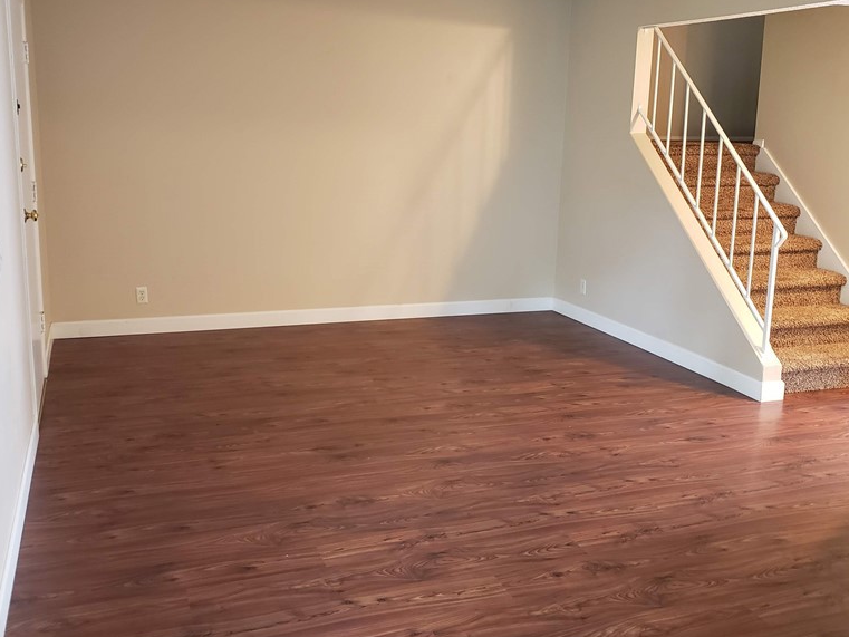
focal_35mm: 35
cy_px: 292
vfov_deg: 40.7
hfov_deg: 52.6
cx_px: 440
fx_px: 859
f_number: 1.5
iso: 250
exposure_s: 1/20
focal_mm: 4.3
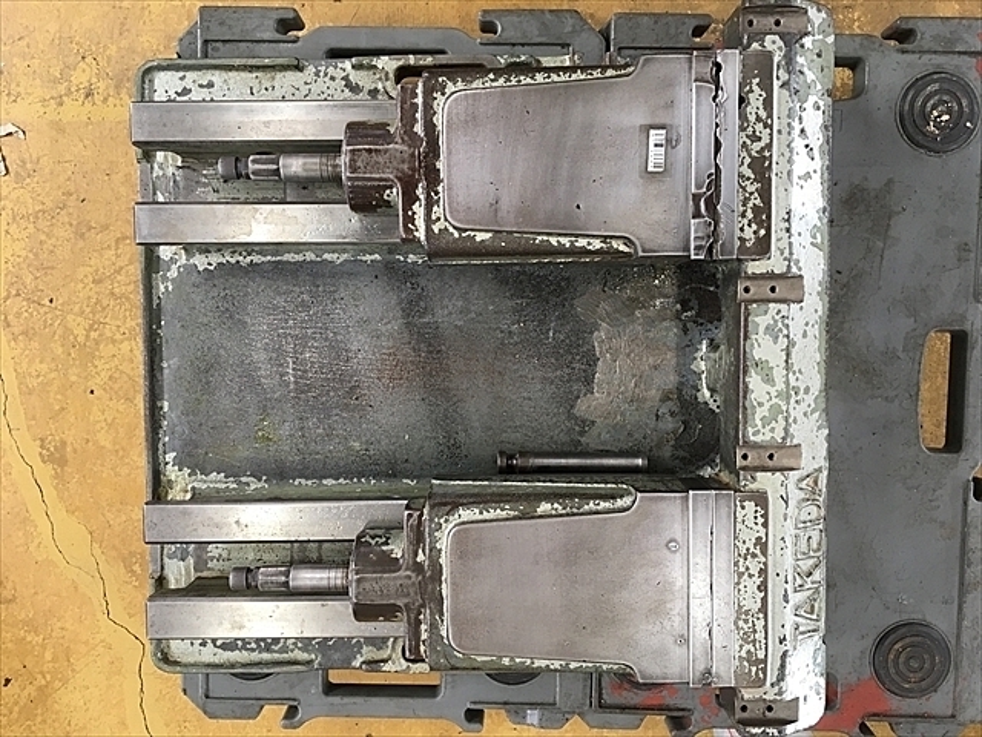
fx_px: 823
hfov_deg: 61.7
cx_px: 491
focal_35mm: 29
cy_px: 368
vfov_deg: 48.2
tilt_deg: -87.4
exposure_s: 1/30
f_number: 2.2
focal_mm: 4.15
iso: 40
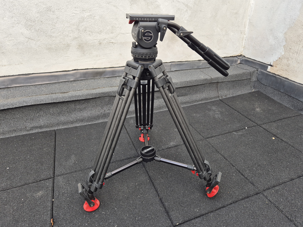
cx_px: 152
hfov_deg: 73.9
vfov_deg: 58.9
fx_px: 201
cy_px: 114
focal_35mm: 23
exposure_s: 1/180
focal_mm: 5.4
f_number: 1.8
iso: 64
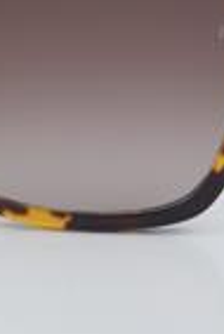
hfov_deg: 6.4
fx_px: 1964
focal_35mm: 211
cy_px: 26
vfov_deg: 9.7
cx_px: -146
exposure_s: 1/3
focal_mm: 50
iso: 100
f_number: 32
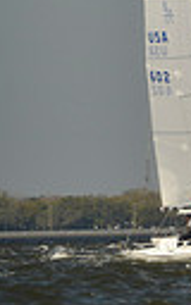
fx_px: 7113
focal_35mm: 854
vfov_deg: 2.5
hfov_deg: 1.5
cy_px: 11
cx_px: 688
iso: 200
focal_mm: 185
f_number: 7.1
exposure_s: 1/800
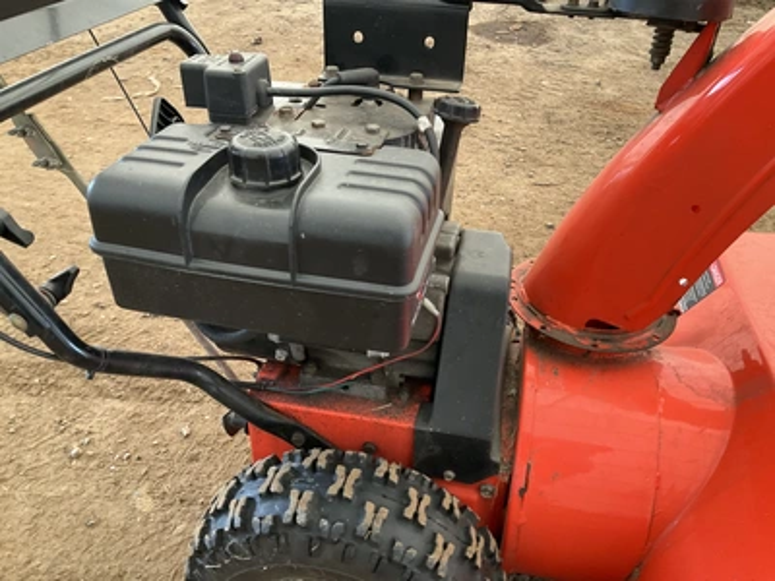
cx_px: 388
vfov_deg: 48.2
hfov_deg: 61.7
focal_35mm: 29
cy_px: 290
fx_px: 649
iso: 64
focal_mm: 3
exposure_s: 1/95
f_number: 1.8
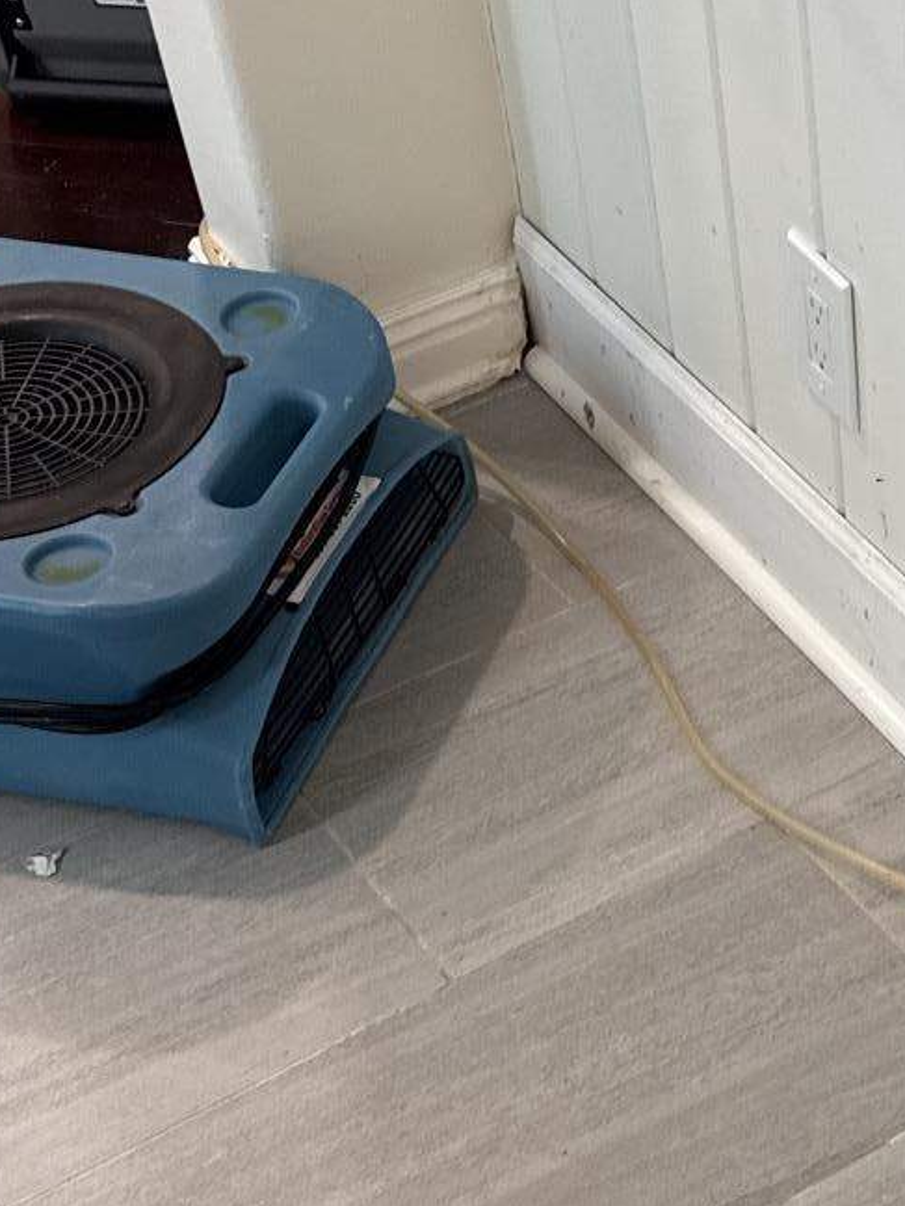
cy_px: 797
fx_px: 2474
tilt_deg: -44.3
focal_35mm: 71
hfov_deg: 19.9
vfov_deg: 27.2
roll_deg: +2.3
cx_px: 985
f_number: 1.78
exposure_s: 1/60
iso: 125
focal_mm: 6.76
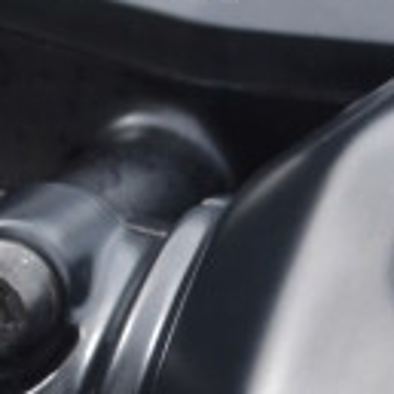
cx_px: 925
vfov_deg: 4.6
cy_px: 199
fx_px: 4868
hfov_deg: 4.5
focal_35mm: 378
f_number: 6.3
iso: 100
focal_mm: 32
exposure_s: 1/160
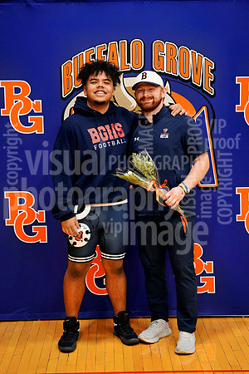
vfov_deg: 28.8
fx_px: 726
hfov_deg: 19.5
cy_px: 187
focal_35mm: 70
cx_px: 124
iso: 8000
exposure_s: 1/640
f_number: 2.8
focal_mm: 70
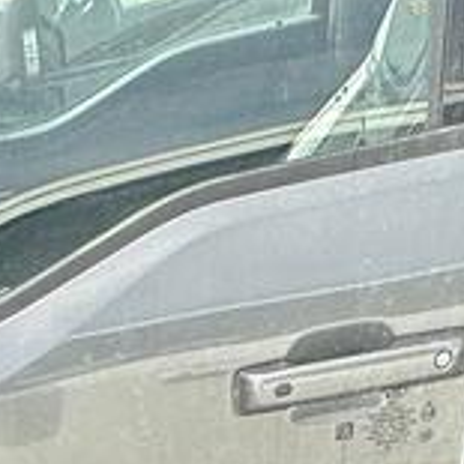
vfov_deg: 10.9
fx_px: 1547
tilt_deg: -44.2
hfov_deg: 15.9
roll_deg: +10.6
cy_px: 1404
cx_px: -192
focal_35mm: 102
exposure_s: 1/99
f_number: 2.2
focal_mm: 2.22
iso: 40
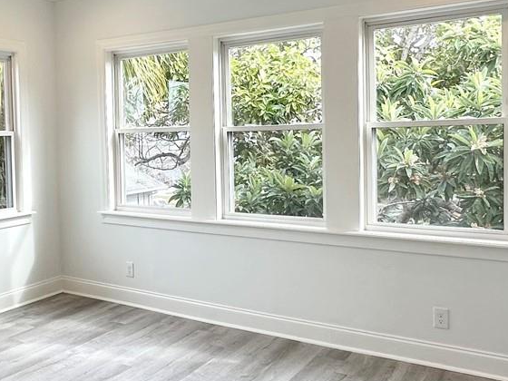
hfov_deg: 45.5
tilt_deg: -1.8
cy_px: 162
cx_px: 141
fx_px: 587
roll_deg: +1.2
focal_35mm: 40
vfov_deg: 35.9
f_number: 2.2
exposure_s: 1/223
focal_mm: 2.22
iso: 40
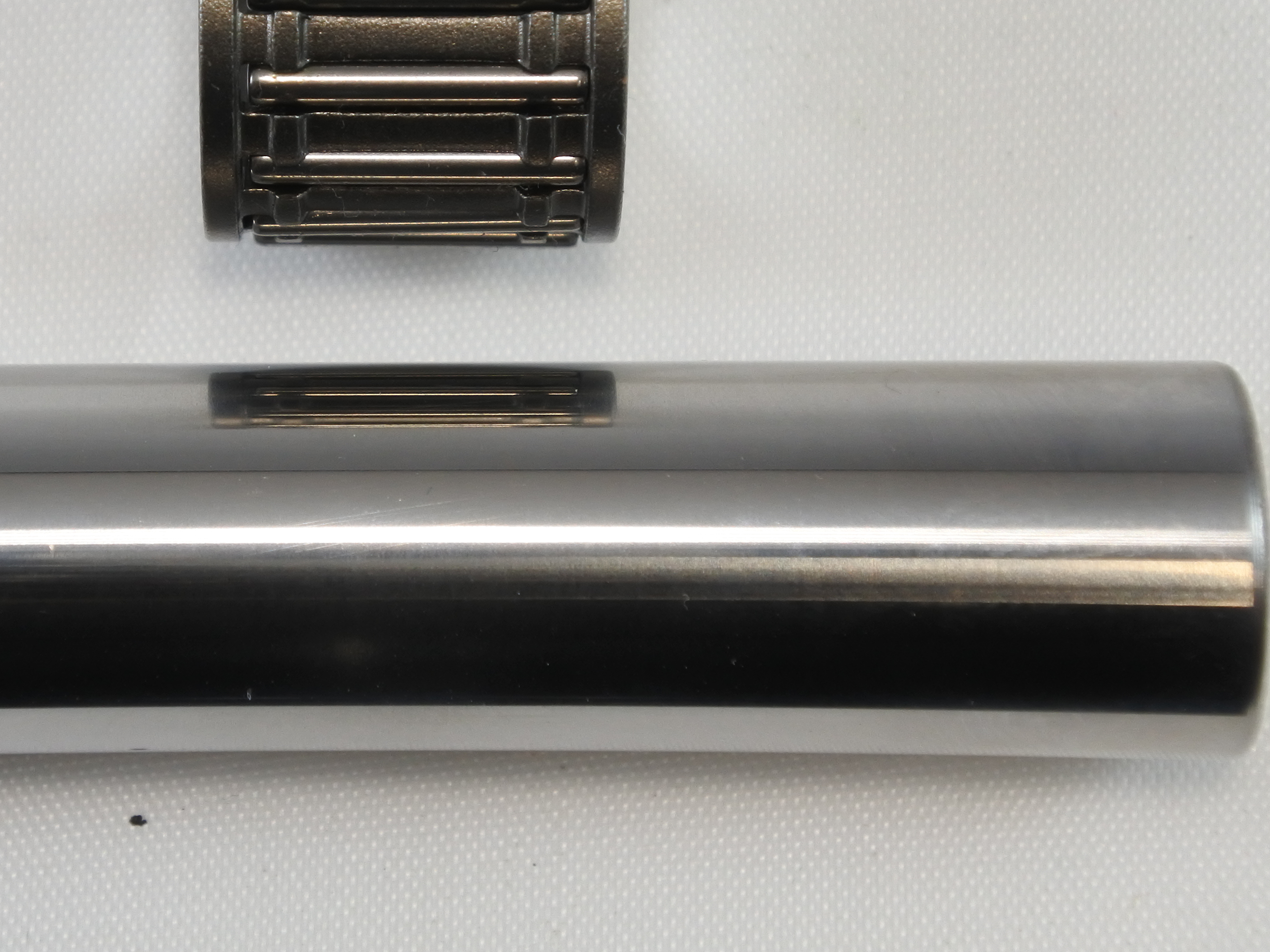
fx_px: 5026
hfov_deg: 14.3
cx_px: 311
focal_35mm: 137
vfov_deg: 10.8
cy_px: 292
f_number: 5.3
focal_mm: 26.8
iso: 400
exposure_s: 1/125
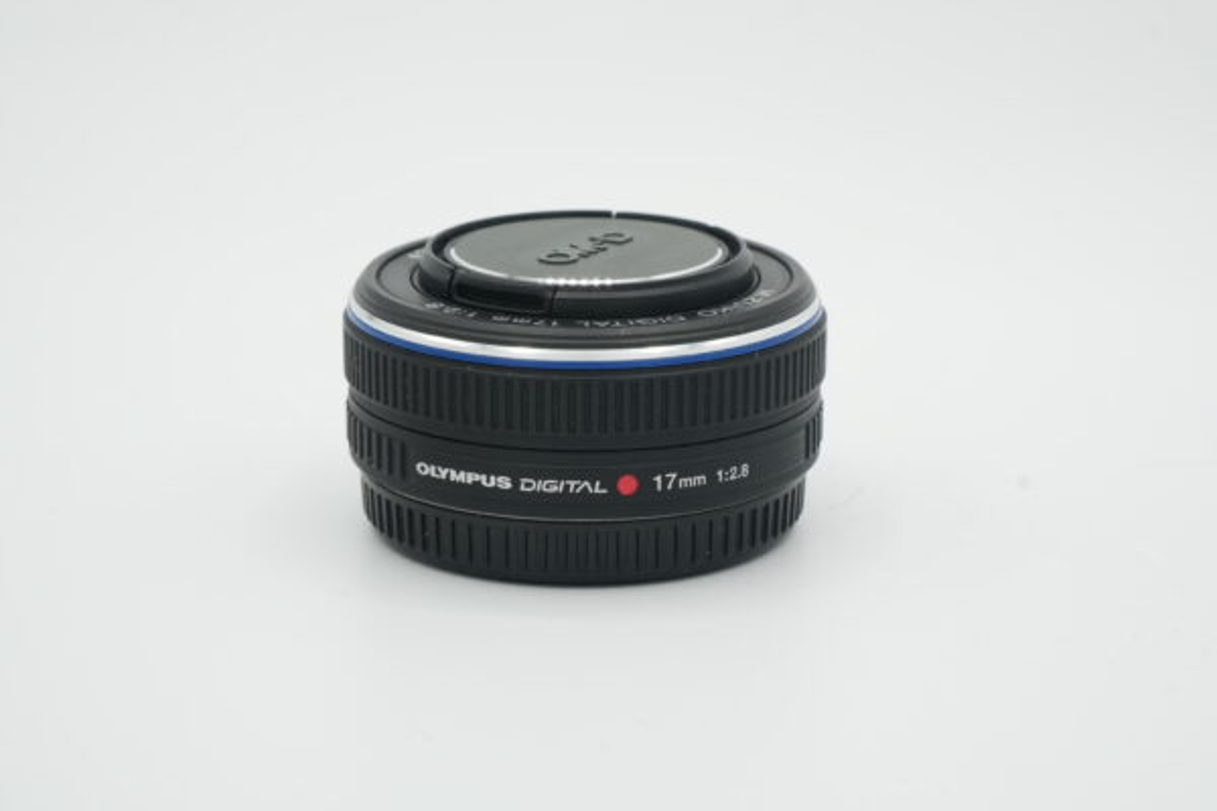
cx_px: 608
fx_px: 3549
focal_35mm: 105
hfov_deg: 19.5
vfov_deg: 13.0
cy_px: 406
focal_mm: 70
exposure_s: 1/100
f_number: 13
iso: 320
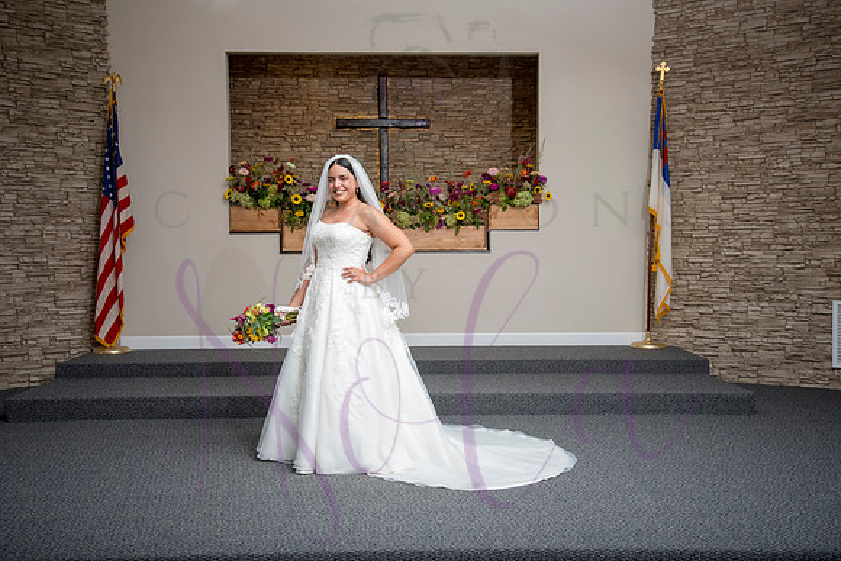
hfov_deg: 47.0
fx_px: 967
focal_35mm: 41
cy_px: 275
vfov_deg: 32.4
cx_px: 424
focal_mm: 40
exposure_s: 1/200
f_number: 8
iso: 400
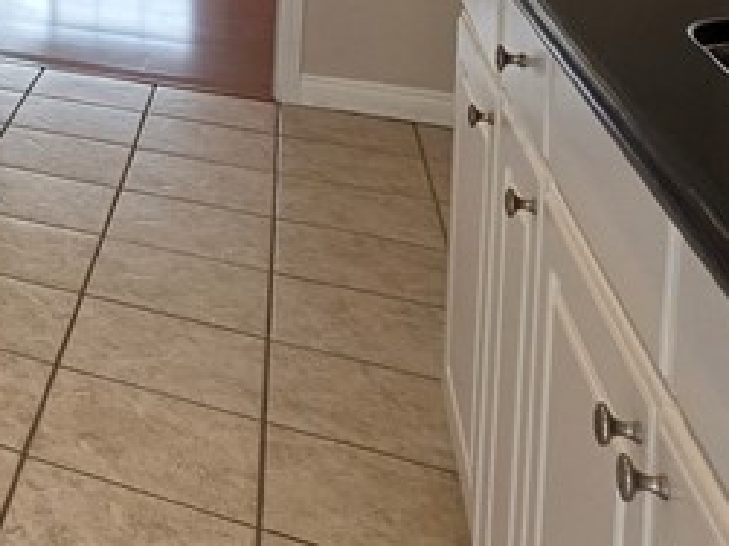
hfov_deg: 22.6
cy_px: -215
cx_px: -552
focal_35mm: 53
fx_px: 1116
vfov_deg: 23.4
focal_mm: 2.2
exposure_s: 1/120
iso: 64
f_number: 1.9
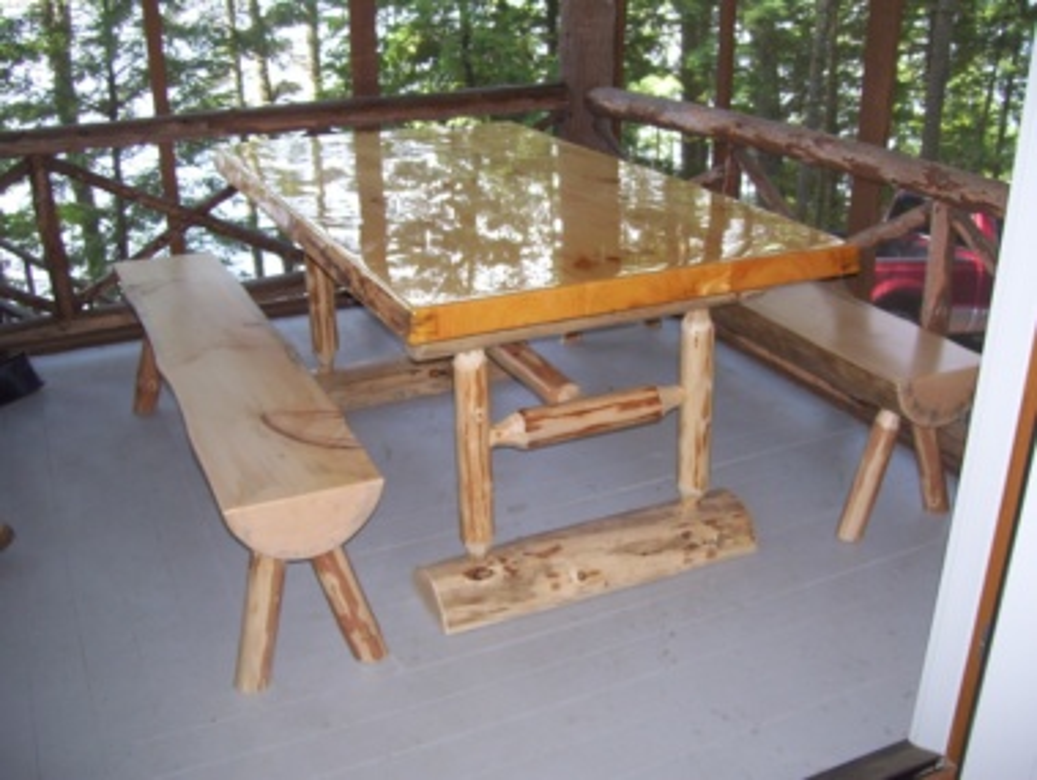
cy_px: 390
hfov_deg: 51.3
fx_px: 1079
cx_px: 518
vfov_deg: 39.7
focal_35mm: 36
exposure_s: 1/60
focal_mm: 6
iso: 100
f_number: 2.7
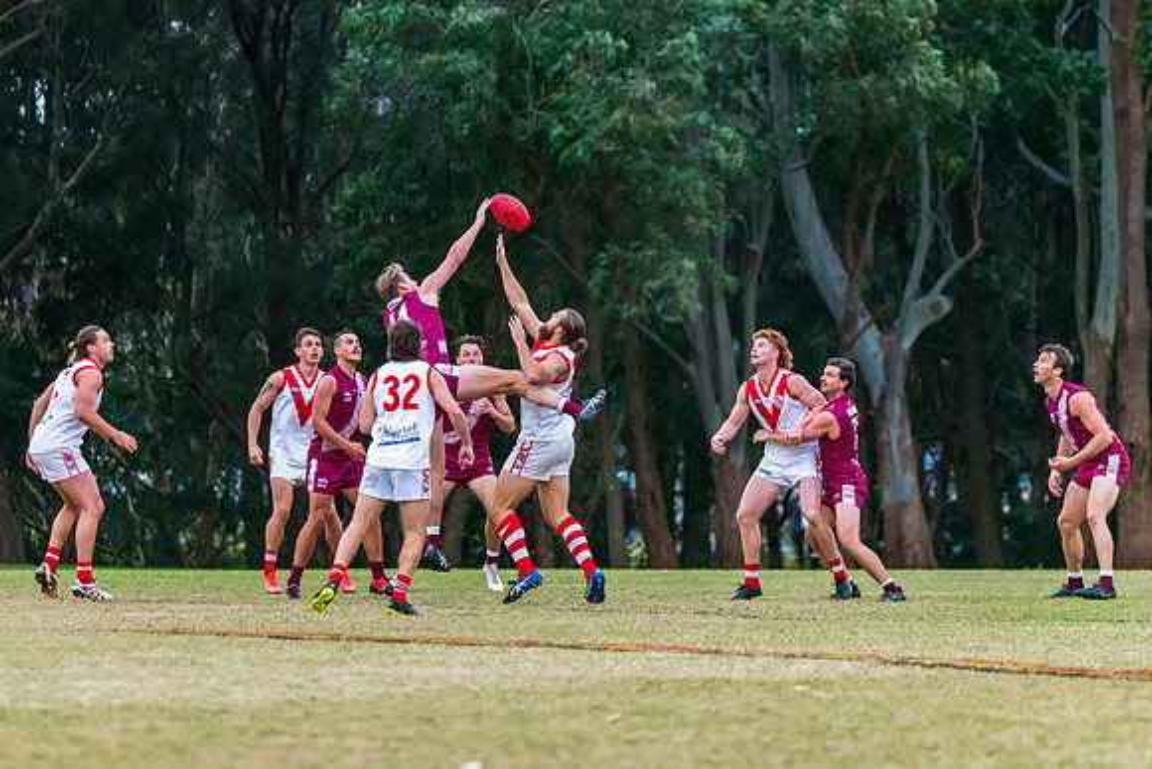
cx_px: 568
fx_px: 8823
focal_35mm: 276
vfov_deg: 5.0
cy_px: 348
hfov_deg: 7.5
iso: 3200
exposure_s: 1/1250
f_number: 5.6
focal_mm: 250
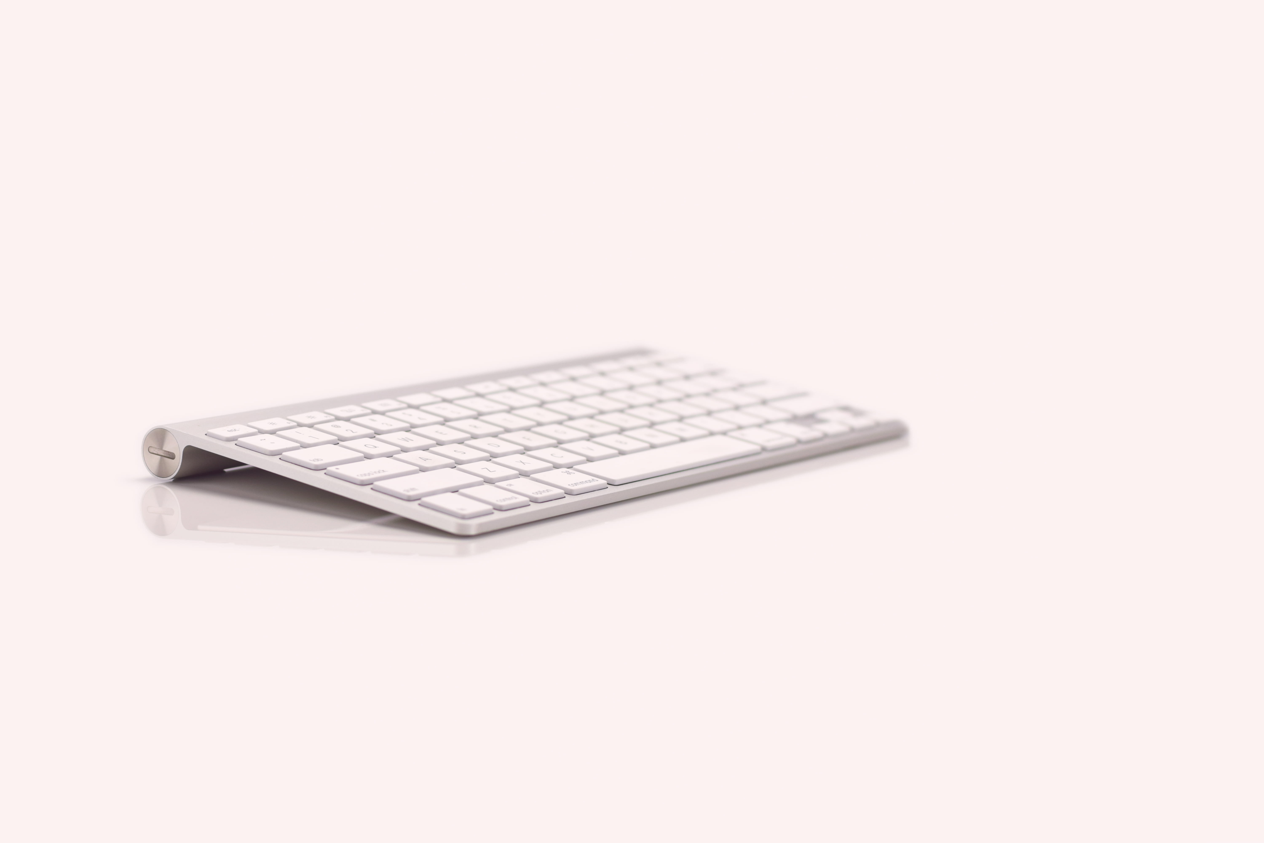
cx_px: 632
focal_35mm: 75
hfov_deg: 27.0
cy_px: 422
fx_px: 2633
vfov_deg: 18.2
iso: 100
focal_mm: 50
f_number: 3.5
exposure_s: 1/100
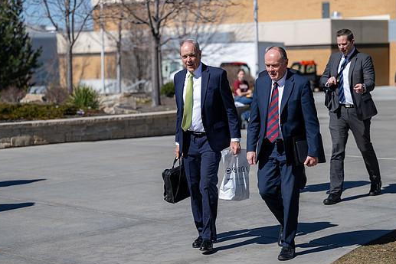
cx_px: 199
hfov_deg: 20.2
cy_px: 134
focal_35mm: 101
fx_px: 1111
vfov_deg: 13.6
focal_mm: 90
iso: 100
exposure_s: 1/3200
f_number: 2.8
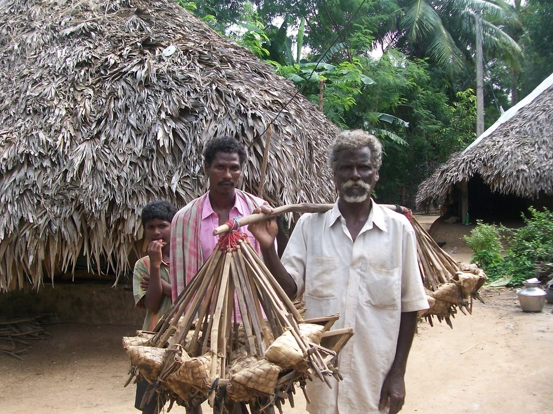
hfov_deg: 46.8
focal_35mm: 40
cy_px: 224
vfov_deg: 35.9
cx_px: 251
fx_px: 639
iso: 80
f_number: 2.7
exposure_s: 1/400
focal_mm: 6
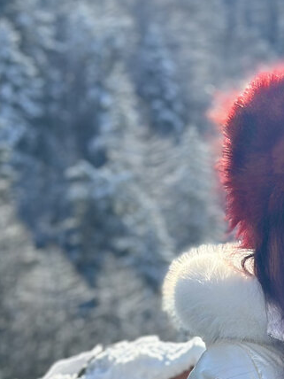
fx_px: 1674
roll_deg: +1.1
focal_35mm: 153
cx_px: 388
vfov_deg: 12.5
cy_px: 480
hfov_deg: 9.5
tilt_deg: -10.9
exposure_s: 1/2667
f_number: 1.78
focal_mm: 6.86
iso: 100
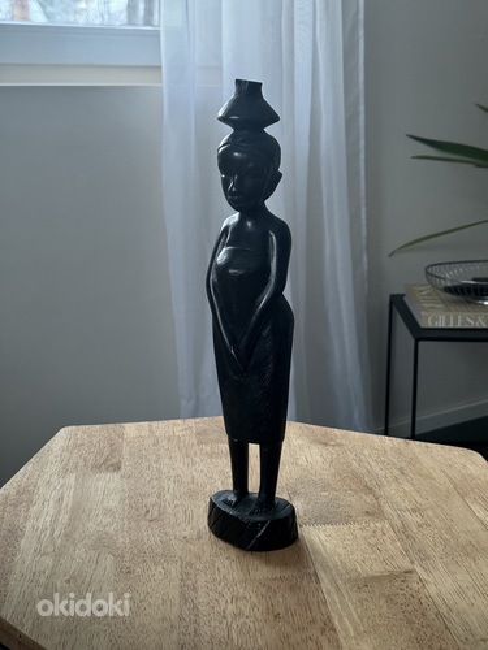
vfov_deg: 39.7
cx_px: 244
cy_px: 325
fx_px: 902
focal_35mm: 48
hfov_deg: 30.3
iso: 640
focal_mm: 6.86
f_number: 1.78
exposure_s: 1/30
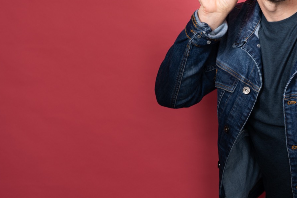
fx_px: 643
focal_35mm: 78
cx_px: 273
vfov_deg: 17.4
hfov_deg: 25.1
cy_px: 54
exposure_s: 1/250
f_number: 4
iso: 100
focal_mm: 35
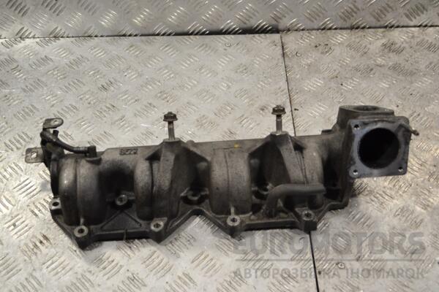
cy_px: 146
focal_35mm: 45
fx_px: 549
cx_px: 220
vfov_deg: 29.9
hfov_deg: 43.6
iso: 400
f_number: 5
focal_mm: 30
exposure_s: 1/100
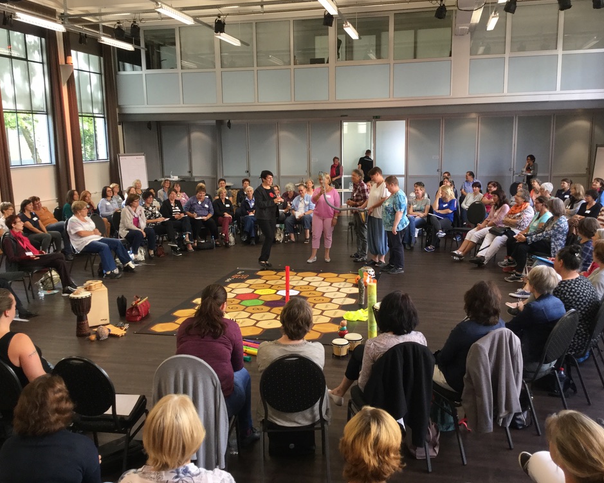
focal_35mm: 33
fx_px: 590
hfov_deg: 54.2
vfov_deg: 44.5
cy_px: 237
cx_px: 298
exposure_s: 1/33
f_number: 2.4
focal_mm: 3.3
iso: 64
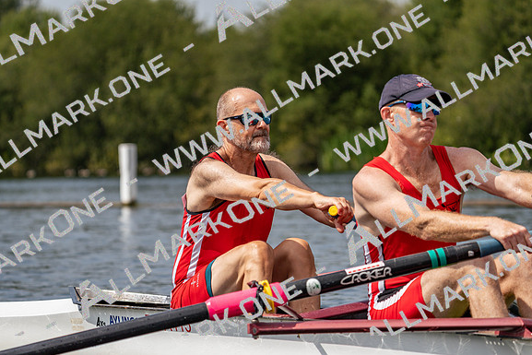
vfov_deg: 6.8
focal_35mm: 201
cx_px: 266
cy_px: 178
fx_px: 2971
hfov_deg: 10.2
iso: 160
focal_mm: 200
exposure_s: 1/1600
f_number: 5.6
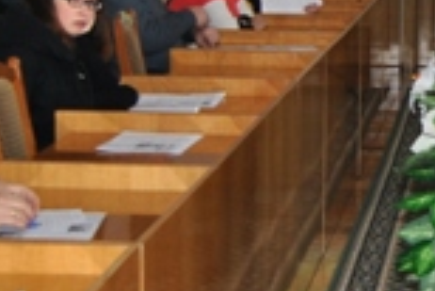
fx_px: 1512
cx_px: 506
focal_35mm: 125
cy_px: 34
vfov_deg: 10.9
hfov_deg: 15.8
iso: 200
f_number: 3.5
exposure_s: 1/60
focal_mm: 20
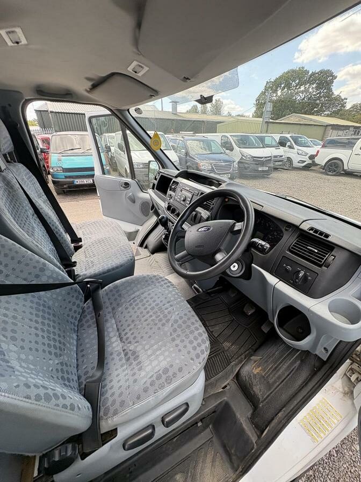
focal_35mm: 14
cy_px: 241
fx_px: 195
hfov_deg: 85.7
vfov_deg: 102.1
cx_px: 180
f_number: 2.2
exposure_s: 1/132
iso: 50
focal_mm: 2.22
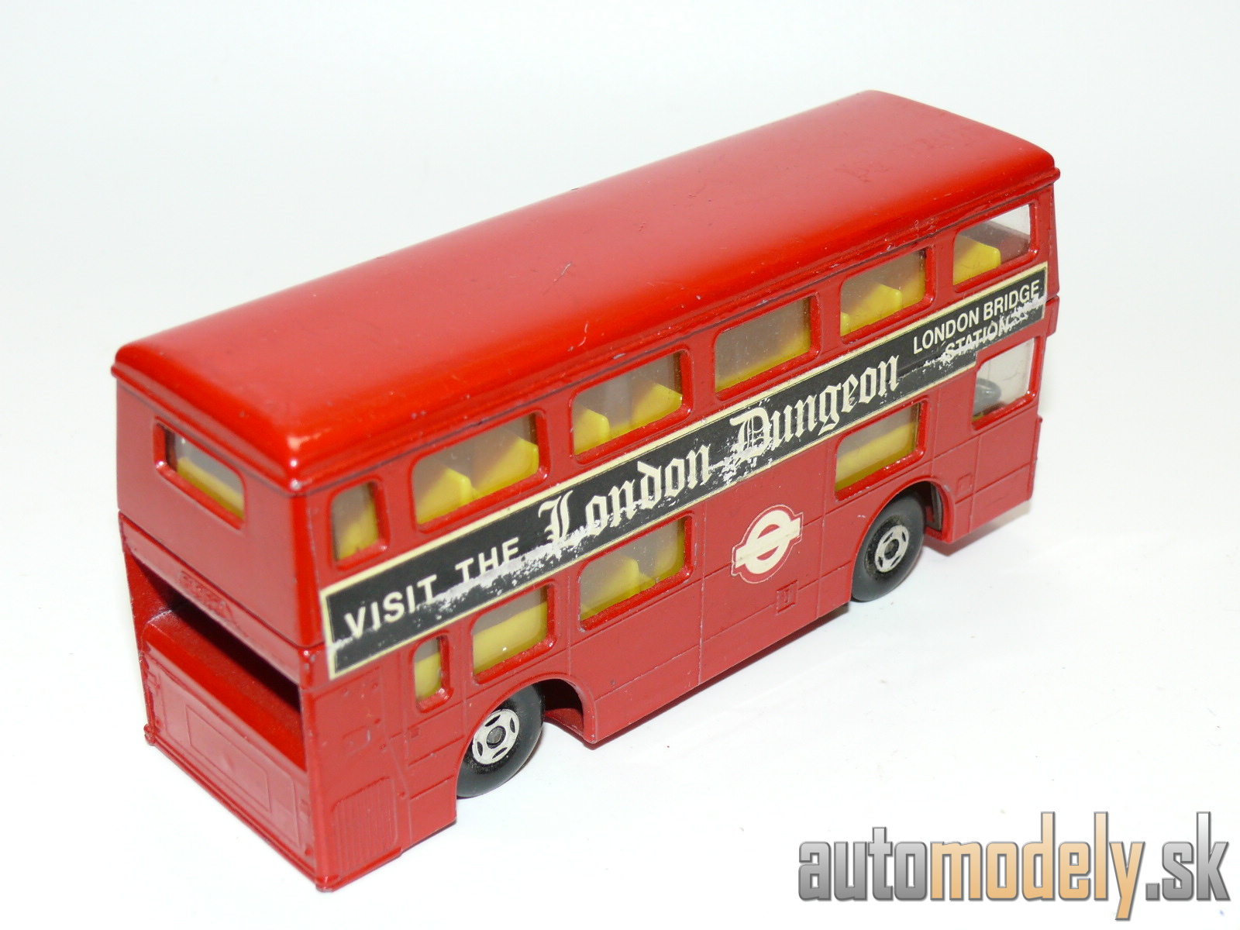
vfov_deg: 25.7
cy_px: 465
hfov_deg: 33.8
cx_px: 620
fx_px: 2042
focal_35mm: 57
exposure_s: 1/30
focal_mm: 9.9
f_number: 4
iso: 100
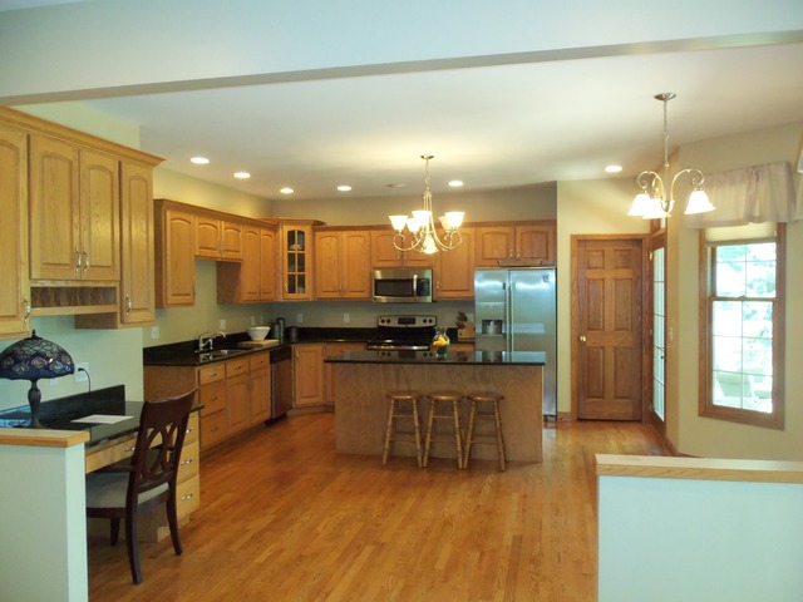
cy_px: 301
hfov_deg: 61.7
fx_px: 673
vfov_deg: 48.2
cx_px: 402
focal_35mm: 29
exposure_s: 1/30
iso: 250
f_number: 3.4
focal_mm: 5.2
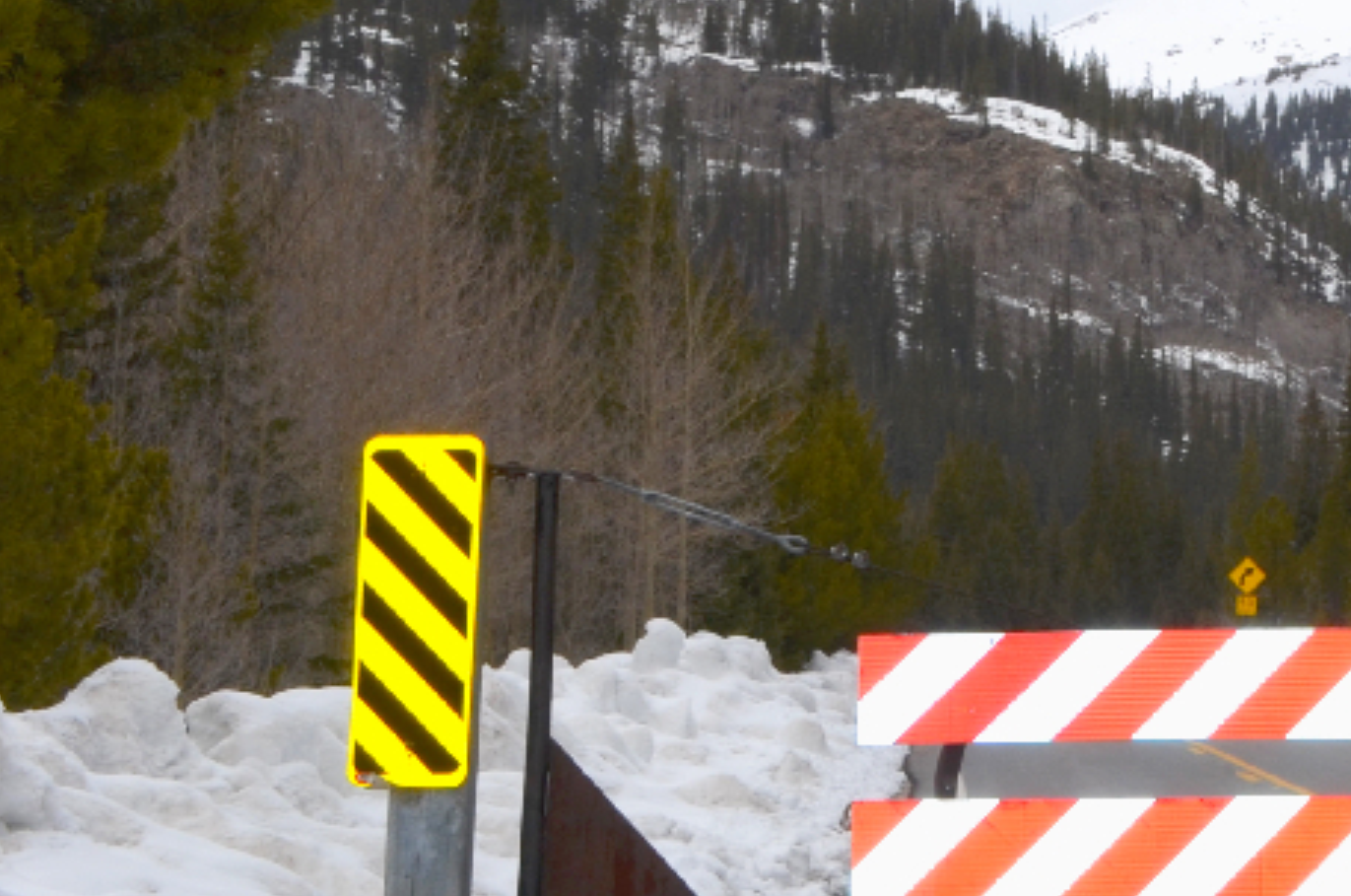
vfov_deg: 9.4
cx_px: 2173
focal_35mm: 143
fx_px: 5344
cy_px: -231
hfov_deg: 13.4
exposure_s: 1/200
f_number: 13
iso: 100
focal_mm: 29
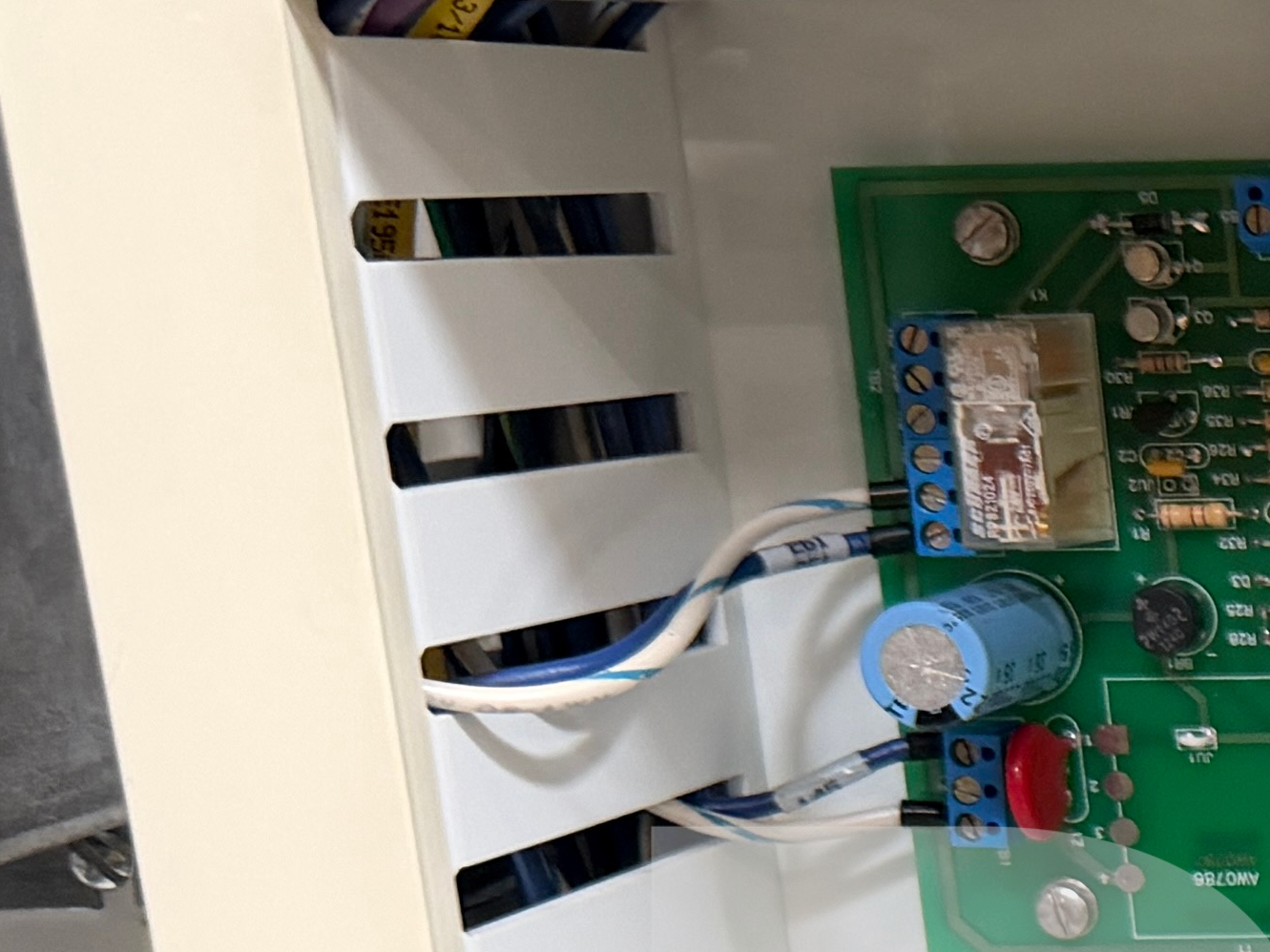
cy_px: 1418
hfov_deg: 15.7
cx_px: 2431
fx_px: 3779
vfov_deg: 13.5
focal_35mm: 103
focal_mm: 6.76
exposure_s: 1/60
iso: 160
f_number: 1.78
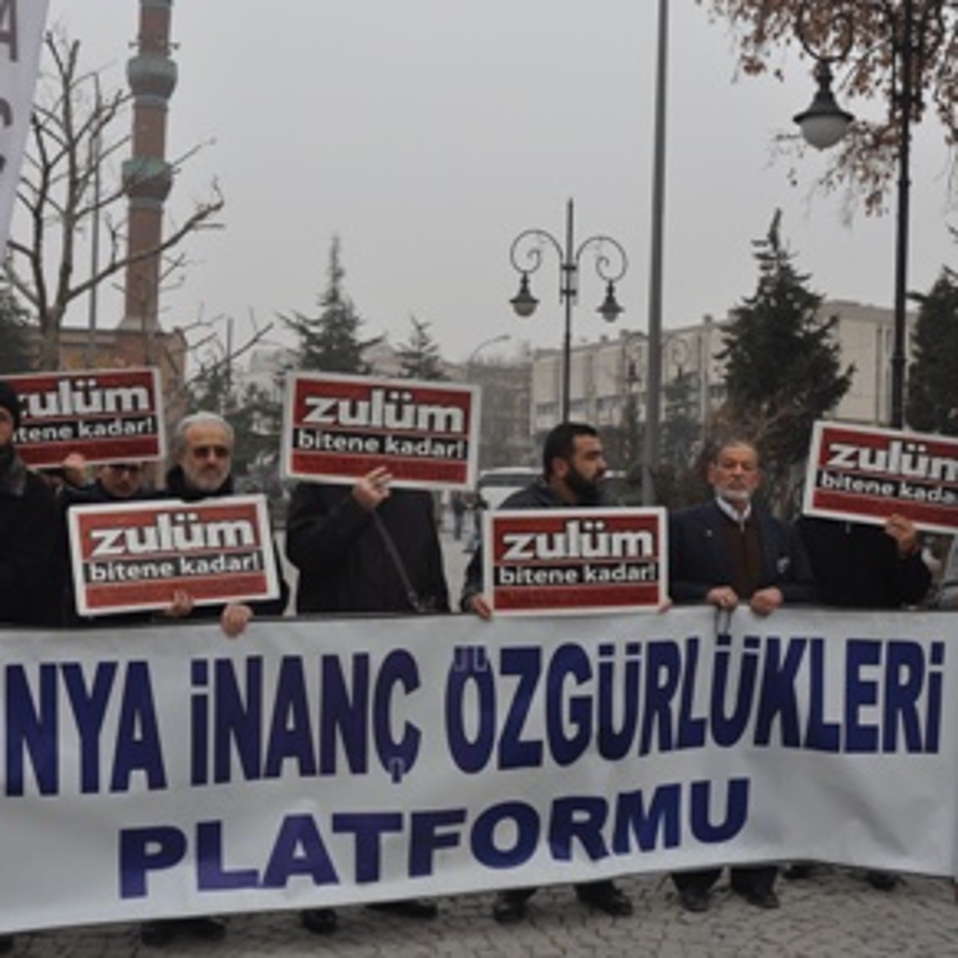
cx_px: 418
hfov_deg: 36.0
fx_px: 1472
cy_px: 477
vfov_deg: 36.1
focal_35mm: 47
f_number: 7.1
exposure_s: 1/200
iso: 200
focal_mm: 24
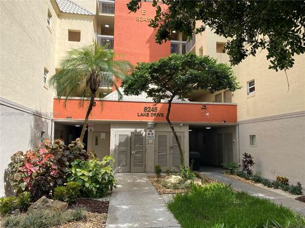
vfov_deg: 53.1
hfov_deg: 67.3
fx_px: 229
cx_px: 152
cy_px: 114
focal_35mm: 26
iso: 32
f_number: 1.8
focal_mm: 4.25
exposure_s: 1/1395
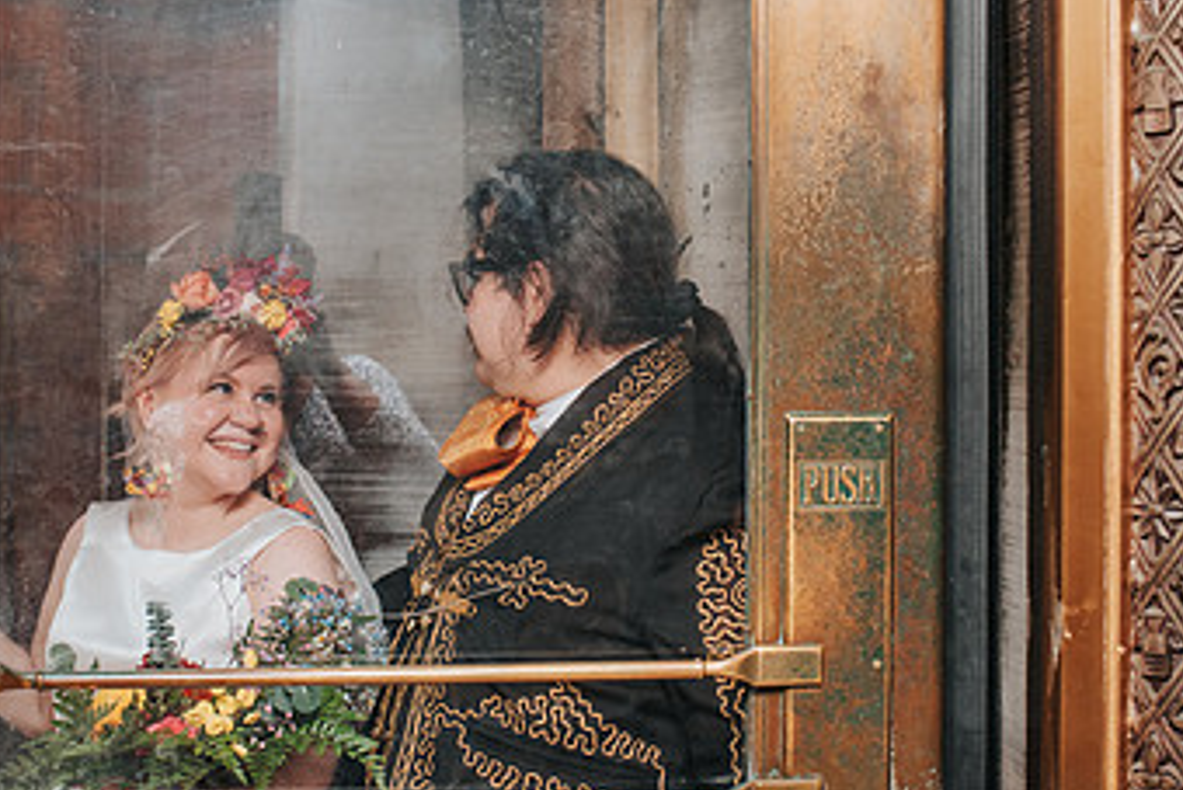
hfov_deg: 32.8
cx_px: 470
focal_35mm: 61
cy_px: 360
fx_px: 2005
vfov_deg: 22.3
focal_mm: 35
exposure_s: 1/200
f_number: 3.5
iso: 1000
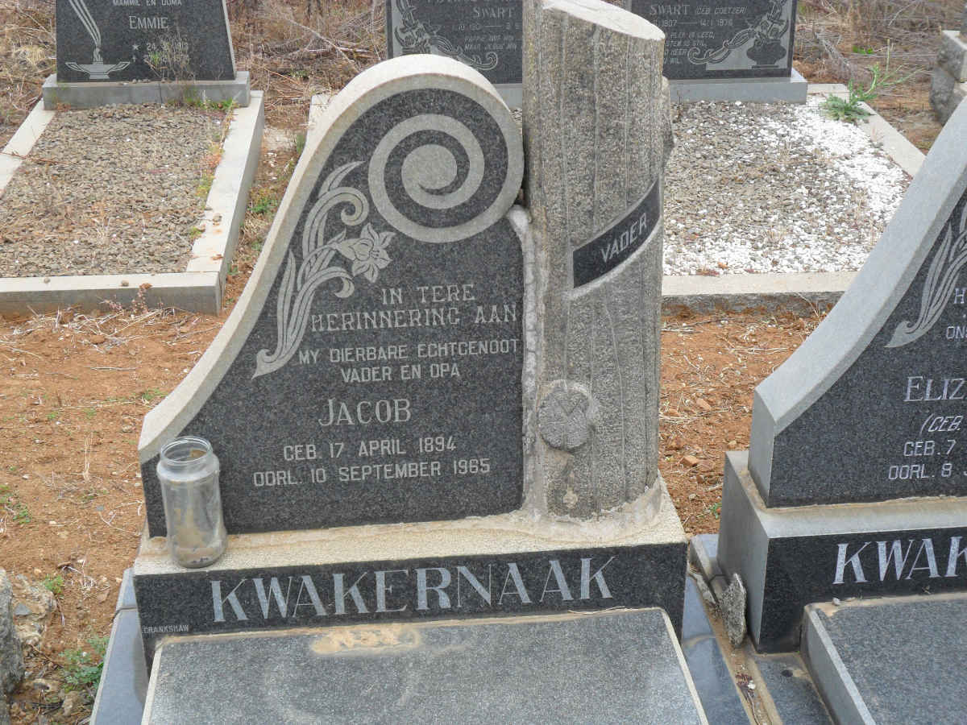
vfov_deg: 28.0
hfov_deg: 36.8
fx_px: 1453
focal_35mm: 52
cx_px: 484
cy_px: 362
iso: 100
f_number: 5
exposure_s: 1/90
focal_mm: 9.3
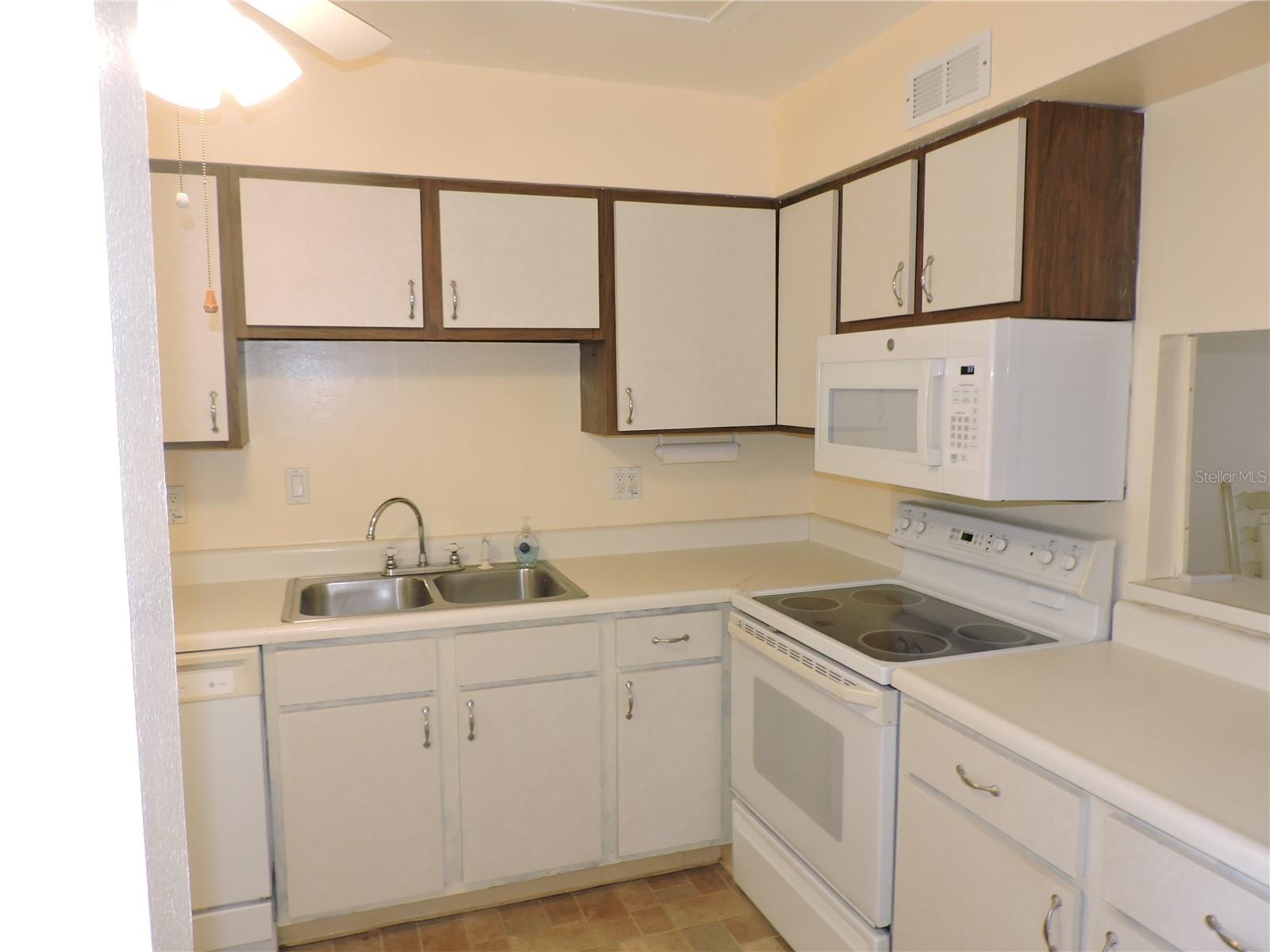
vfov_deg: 56.8
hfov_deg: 71.6
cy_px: 476
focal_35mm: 24
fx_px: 881
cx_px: 635
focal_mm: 4.3
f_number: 3
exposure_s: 1/30
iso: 200
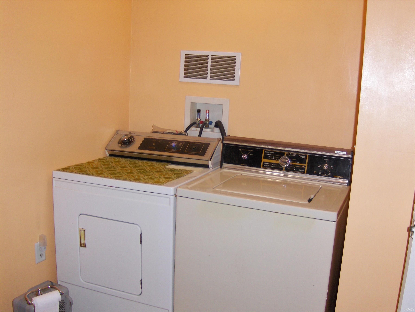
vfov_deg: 40.8
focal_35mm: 35
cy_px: 156
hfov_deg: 52.6
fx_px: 420
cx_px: 208
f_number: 2.8
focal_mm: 7.5
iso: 100
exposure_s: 1/60
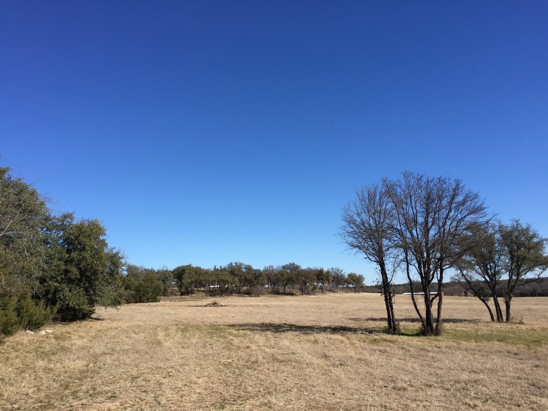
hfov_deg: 61.7
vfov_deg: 48.2
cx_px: 274
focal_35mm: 29
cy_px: 206
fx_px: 459
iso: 32
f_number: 2.2
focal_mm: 4.15
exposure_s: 1/2326
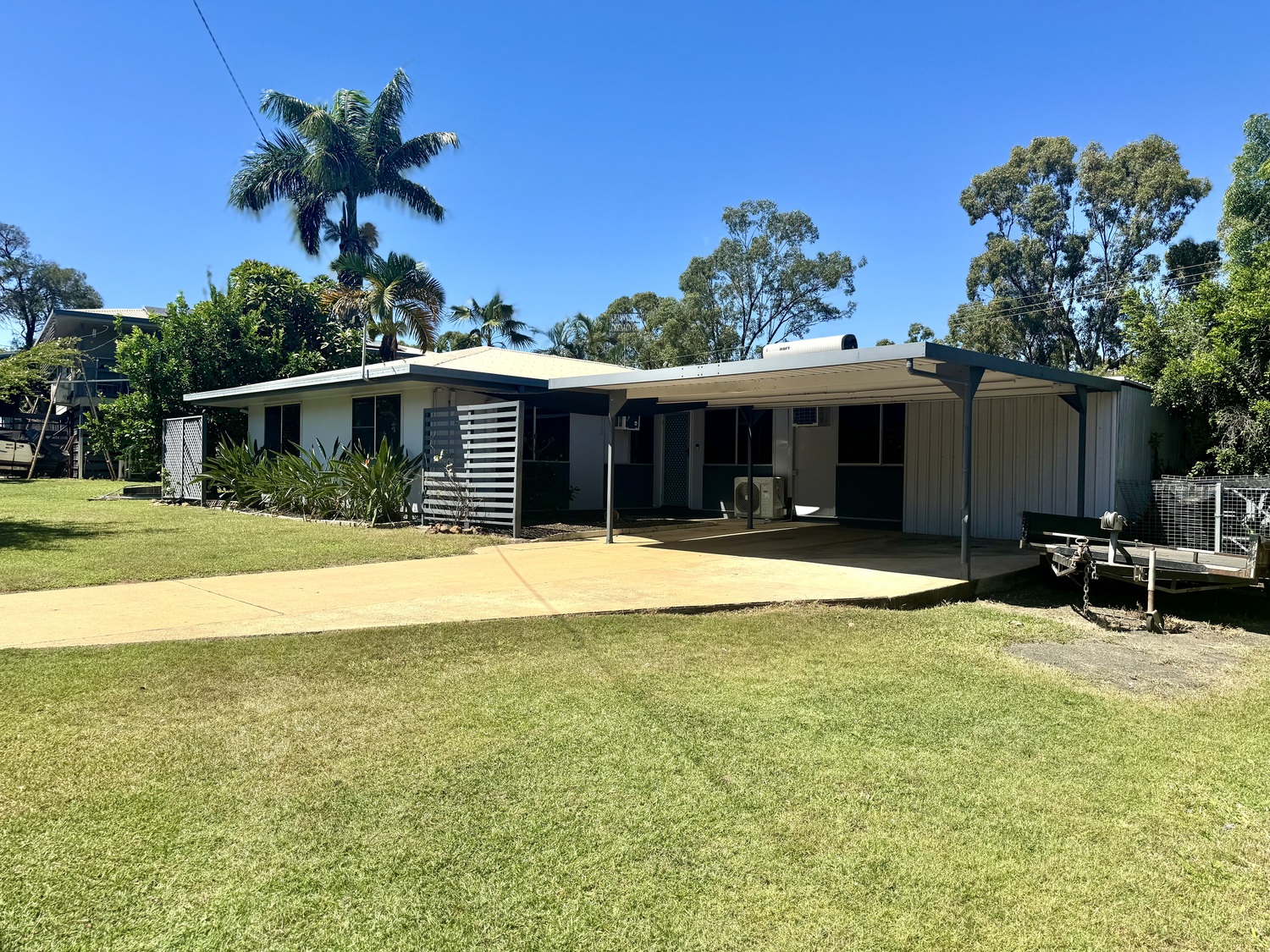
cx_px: 635
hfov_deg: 71.6
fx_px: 881
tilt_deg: +0.2
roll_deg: -0.2
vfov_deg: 56.8
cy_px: 476
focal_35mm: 24
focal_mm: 6.76
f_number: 1.78
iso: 80
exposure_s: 1/4049
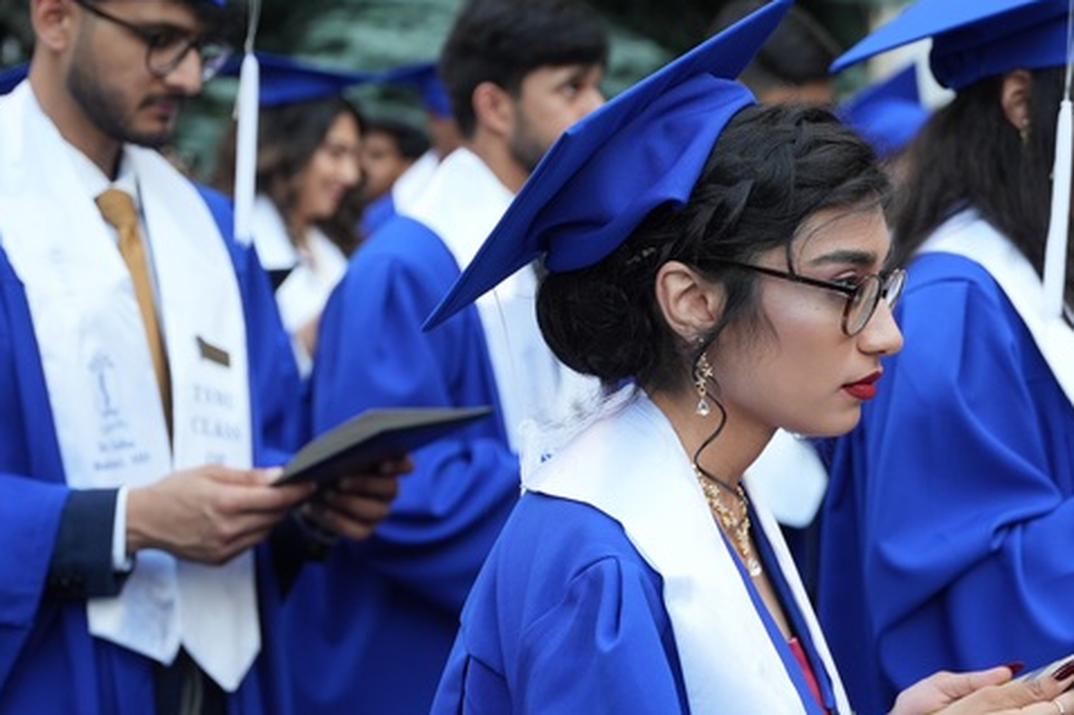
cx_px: 672
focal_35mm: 79
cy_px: 392
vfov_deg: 17.4
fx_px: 2340
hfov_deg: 25.8
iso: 400
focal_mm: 46.9
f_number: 2.8
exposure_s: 1/200
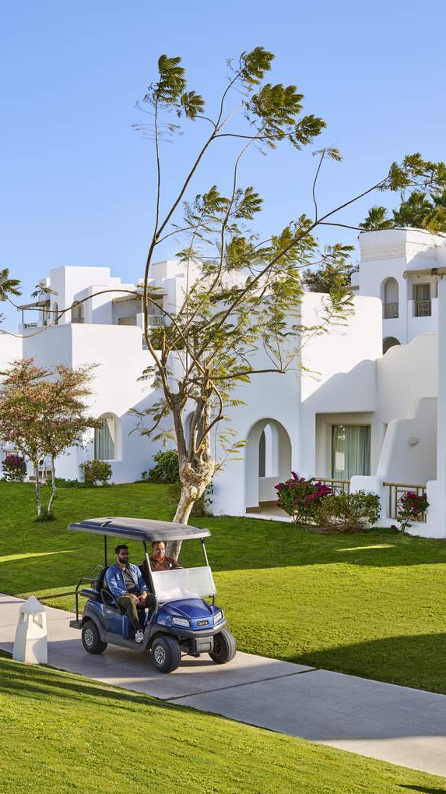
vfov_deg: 34.9
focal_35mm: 60
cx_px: 103
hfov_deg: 19.9
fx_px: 1262
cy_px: 398
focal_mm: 38
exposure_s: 1/60
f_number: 9
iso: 200
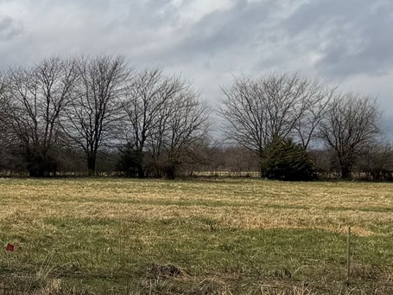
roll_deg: +0.2
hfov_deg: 15.7
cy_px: 236
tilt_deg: -4.0
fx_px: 1226
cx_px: -304
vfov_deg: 13.6
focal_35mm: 108
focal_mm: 6.76
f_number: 1.78
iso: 80
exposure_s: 1/9091
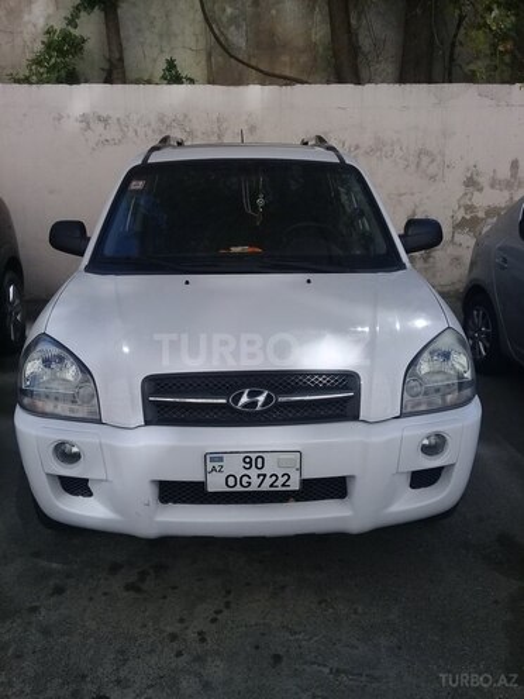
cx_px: 262
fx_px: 626
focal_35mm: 31
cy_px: 350
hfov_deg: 45.4
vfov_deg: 58.4
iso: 50
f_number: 2.2
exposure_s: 1/1142
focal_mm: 3.3
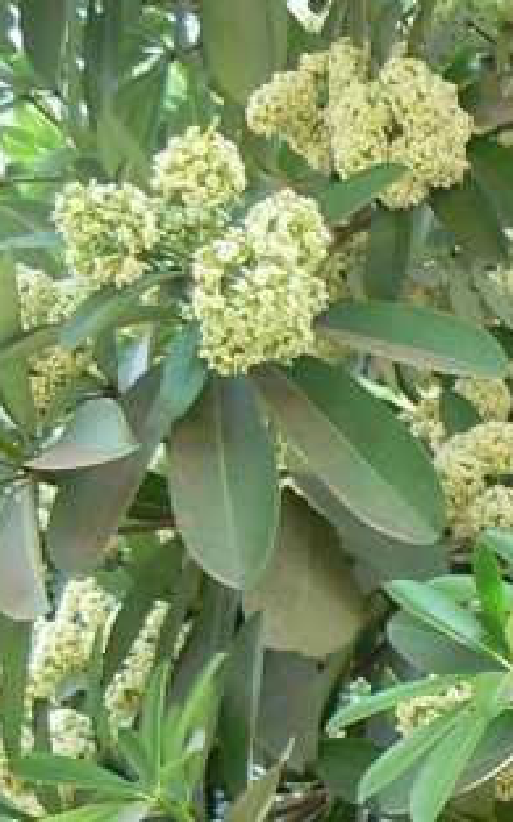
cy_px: 868
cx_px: 965
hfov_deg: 11.0
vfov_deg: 18.3
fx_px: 2461
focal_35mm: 110
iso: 80
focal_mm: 6
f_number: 4
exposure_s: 1/60
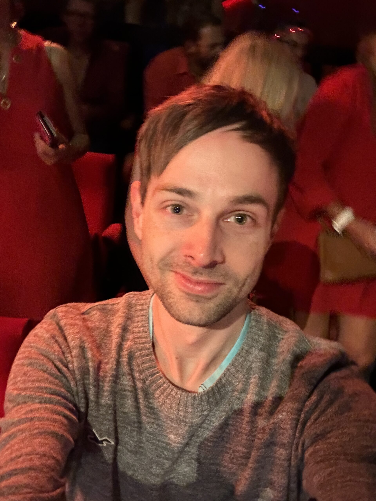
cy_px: 250
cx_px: 188
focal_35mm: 30
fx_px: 434
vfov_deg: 60.0
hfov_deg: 46.8
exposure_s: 1/18
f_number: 1.9
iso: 640
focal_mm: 2.69
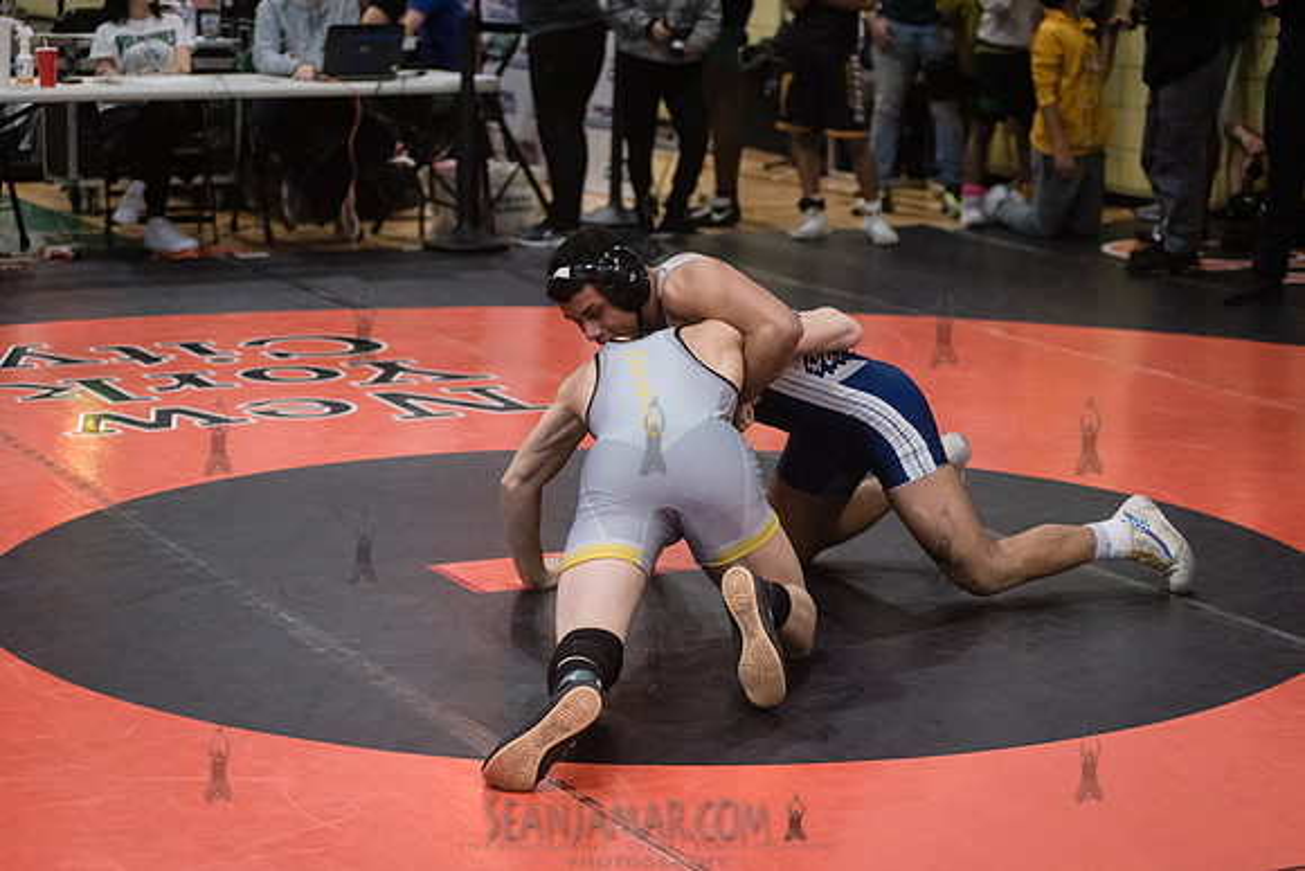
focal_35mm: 80
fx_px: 2901
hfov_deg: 25.4
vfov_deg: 17.1
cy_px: 436
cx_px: 652
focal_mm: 80
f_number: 3.5
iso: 8000
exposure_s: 1/640
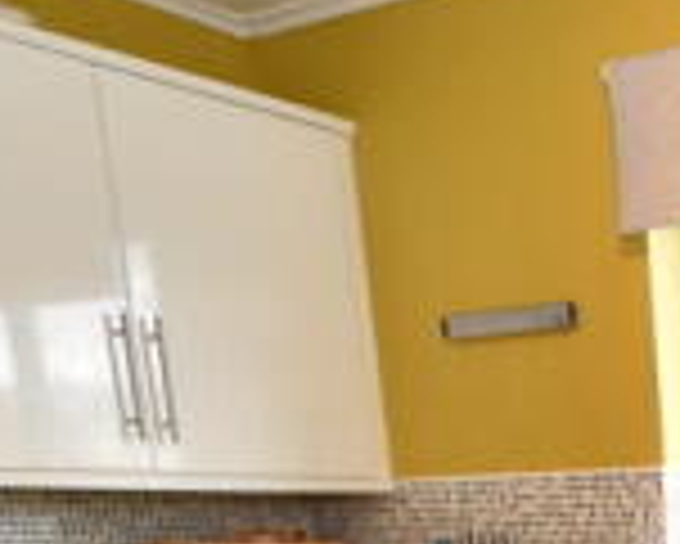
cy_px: 816
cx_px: 988
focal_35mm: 61
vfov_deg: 21.1
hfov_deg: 24.7
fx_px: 1228
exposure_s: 1/100
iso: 800
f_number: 5
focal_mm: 10
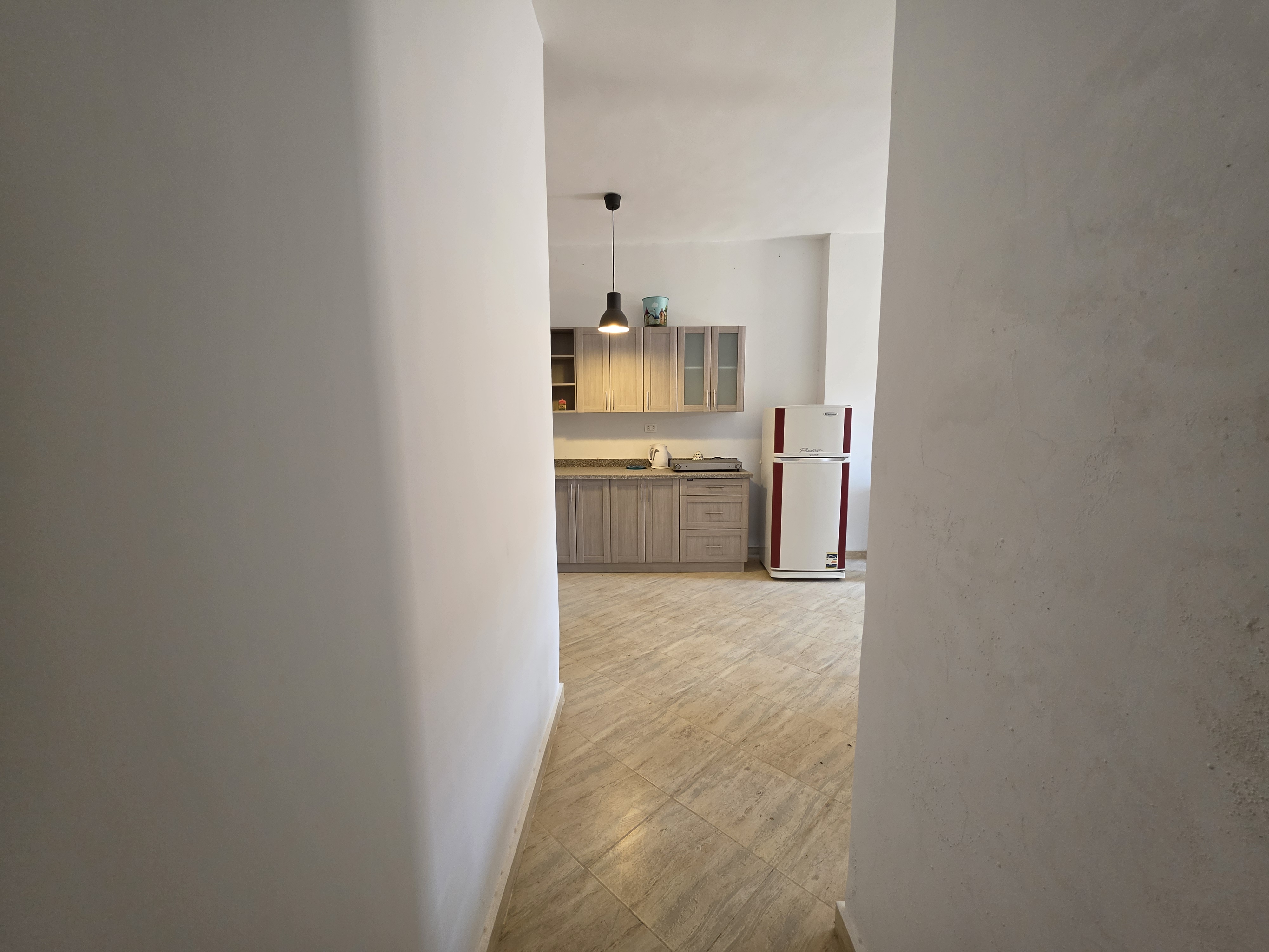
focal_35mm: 13
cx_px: 634
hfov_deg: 106.2
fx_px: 477
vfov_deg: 89.9
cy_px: 476
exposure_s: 1/100
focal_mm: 2.2
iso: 200
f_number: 1.9
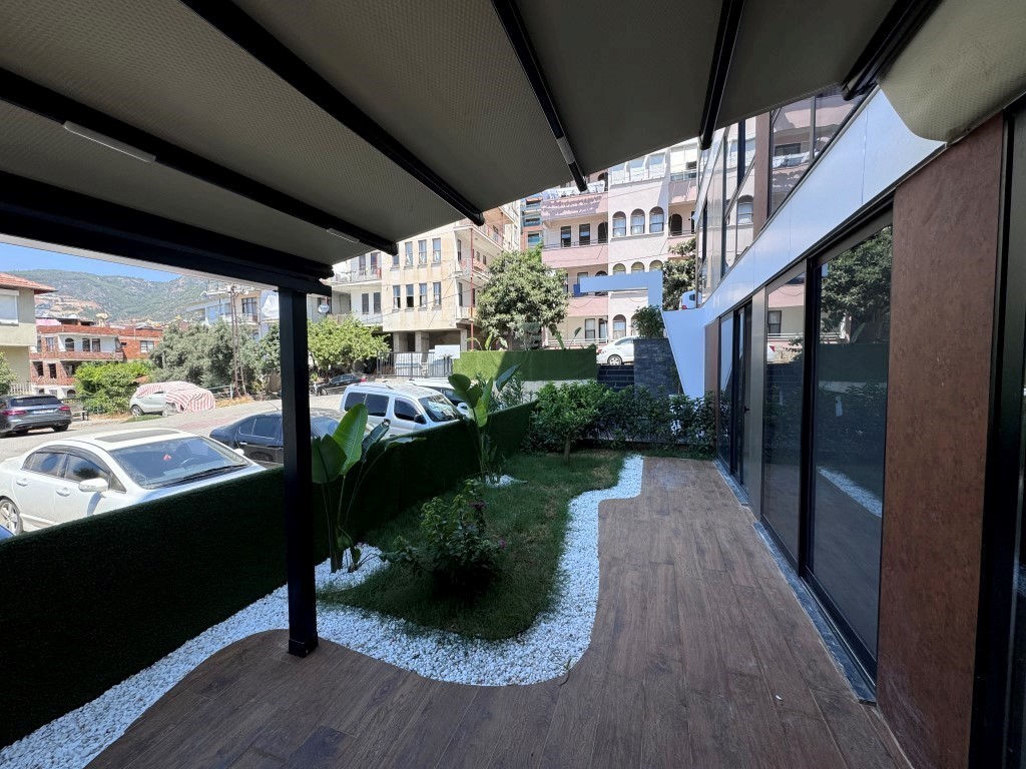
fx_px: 415
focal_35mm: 14
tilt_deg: -3.1
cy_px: 384
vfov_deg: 85.7
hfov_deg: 102.1
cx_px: 513
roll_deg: +0.5
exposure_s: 1/631
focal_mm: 2.22
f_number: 2.2
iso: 40
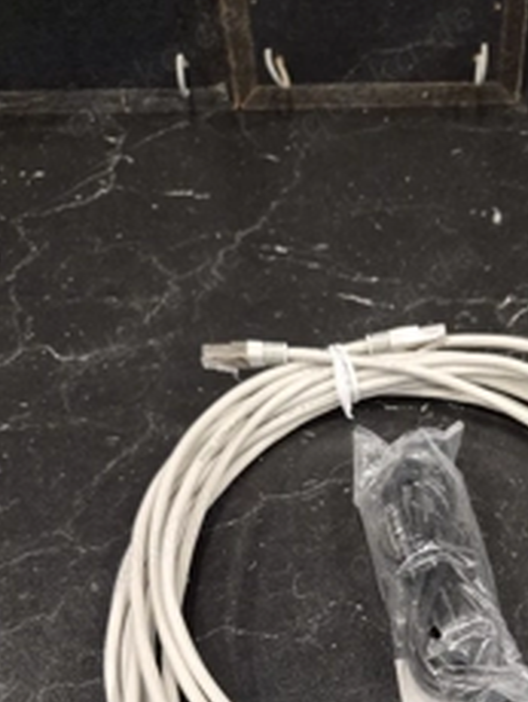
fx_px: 812
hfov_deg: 34.5
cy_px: 580
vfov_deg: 44.1
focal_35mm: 40
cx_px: 452
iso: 640
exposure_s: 1/100
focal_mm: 5.4
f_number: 1.8
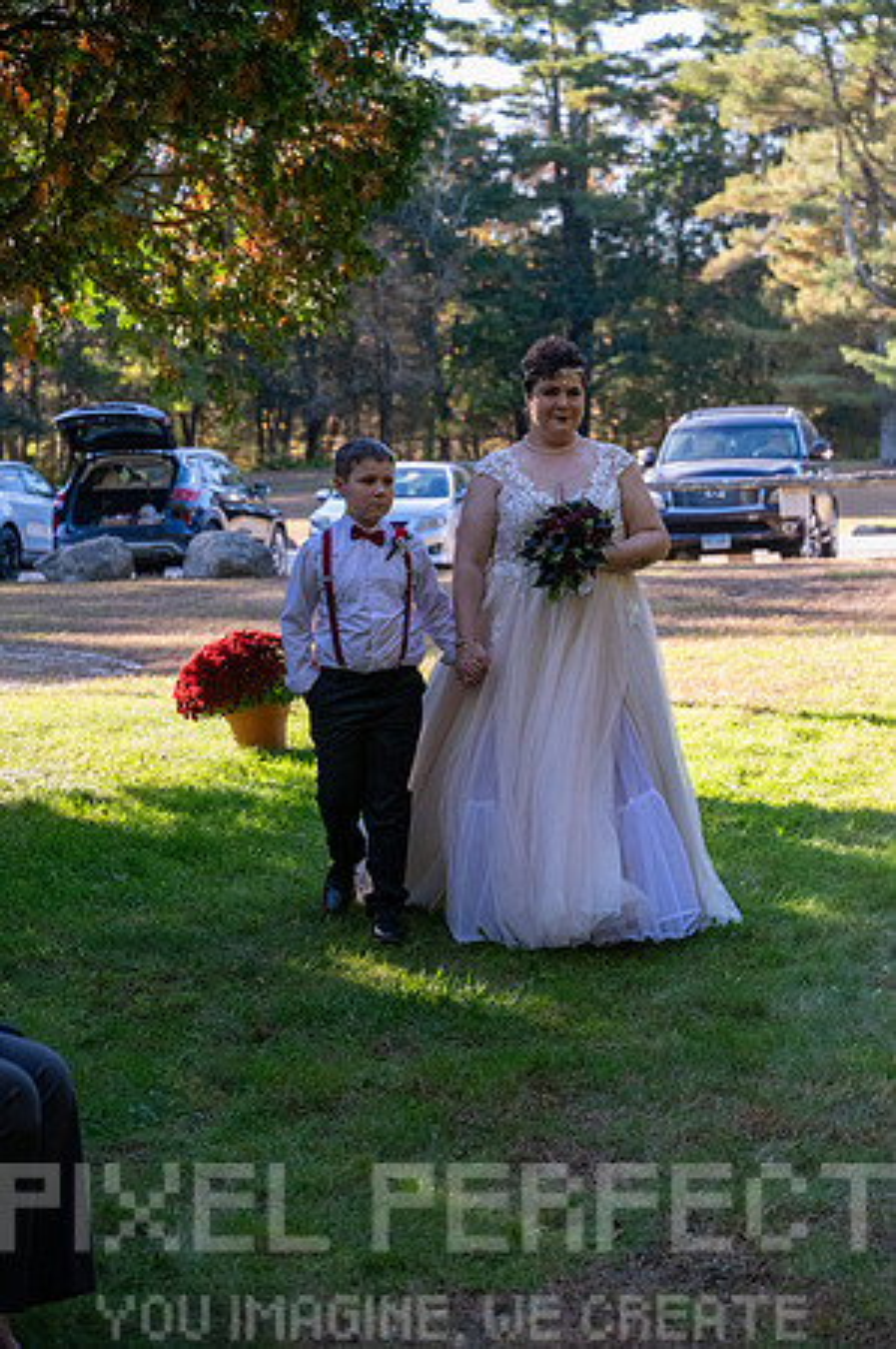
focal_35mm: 75
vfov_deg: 27.0
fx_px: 2806
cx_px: 448
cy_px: 674
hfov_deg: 18.1
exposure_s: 1/5000
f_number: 4.5
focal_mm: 75
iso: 6400
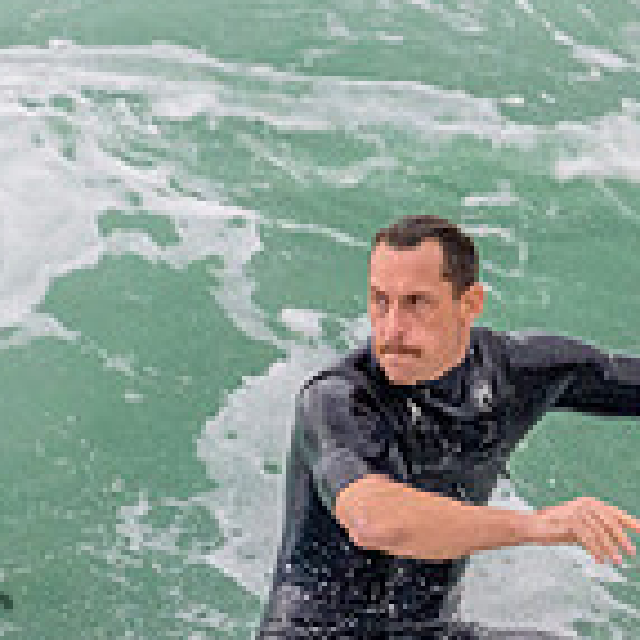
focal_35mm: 3543
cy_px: 522
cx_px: 249
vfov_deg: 0.5
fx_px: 74110
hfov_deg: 0.5
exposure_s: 1/2000
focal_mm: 800
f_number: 11
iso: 2000
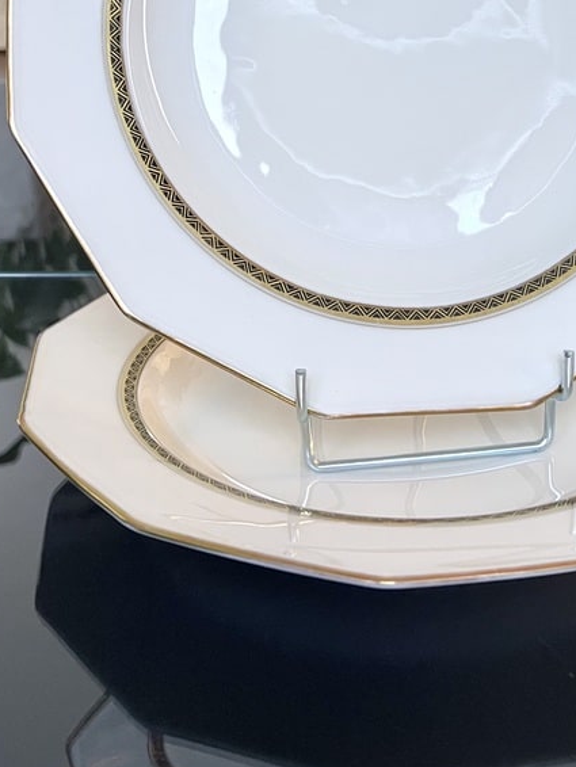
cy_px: 130
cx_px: 394
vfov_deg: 38.6
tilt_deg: -13.0
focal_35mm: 47
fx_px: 1042
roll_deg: -0.6
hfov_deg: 30.6
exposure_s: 1/50
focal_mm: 5.7
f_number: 1.5
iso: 200
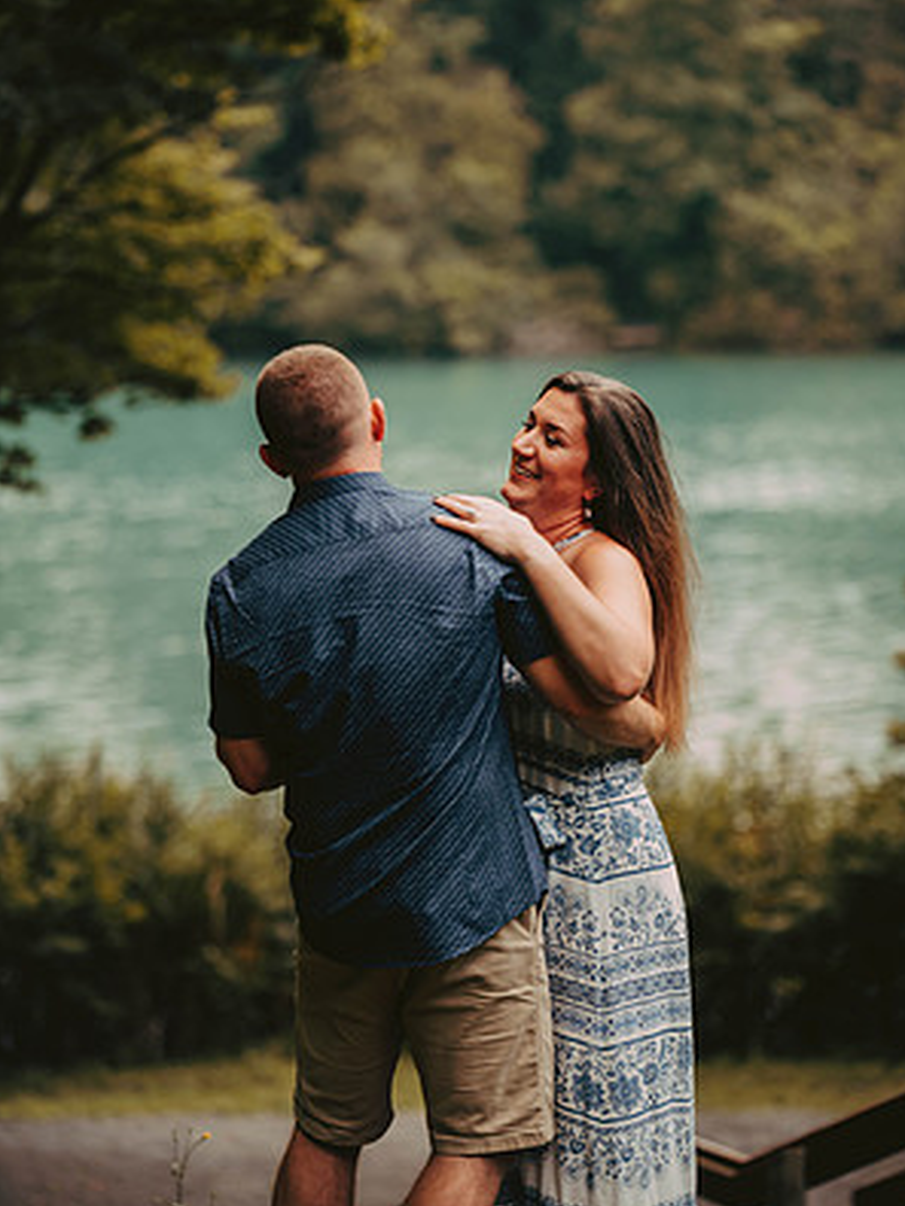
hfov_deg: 11.3
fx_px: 4566
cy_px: 560
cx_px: 454
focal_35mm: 131
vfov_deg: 15.1
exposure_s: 1/125
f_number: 2.8
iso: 320
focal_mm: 120
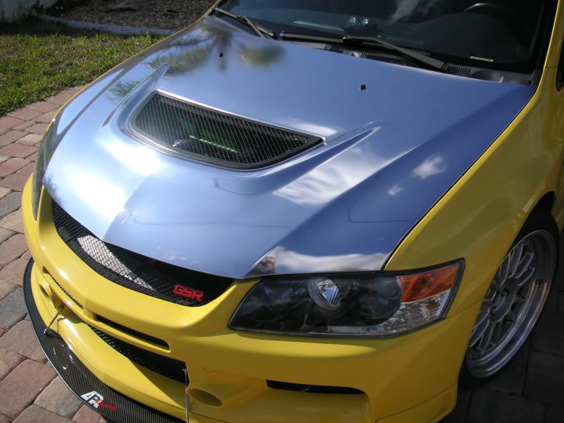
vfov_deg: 37.7
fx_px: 619
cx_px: 288
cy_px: 217
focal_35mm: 38
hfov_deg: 49.0
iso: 50
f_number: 6.7
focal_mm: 6.1
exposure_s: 1/350
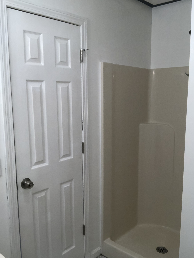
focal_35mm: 33
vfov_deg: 55.3
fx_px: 246
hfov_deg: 43.0
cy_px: 132
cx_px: 99
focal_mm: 2.87
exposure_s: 1/120
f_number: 2.2
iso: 64
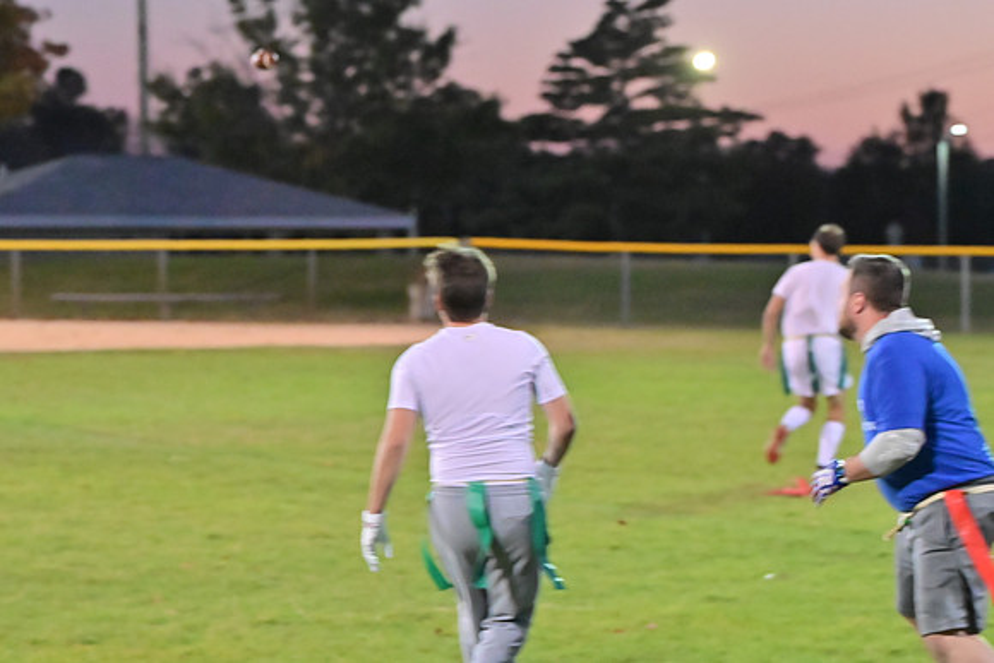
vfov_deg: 8.7
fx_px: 4336
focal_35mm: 157
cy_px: 332
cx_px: 497
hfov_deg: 13.1
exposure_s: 1/250
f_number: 4
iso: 6400
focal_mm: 105
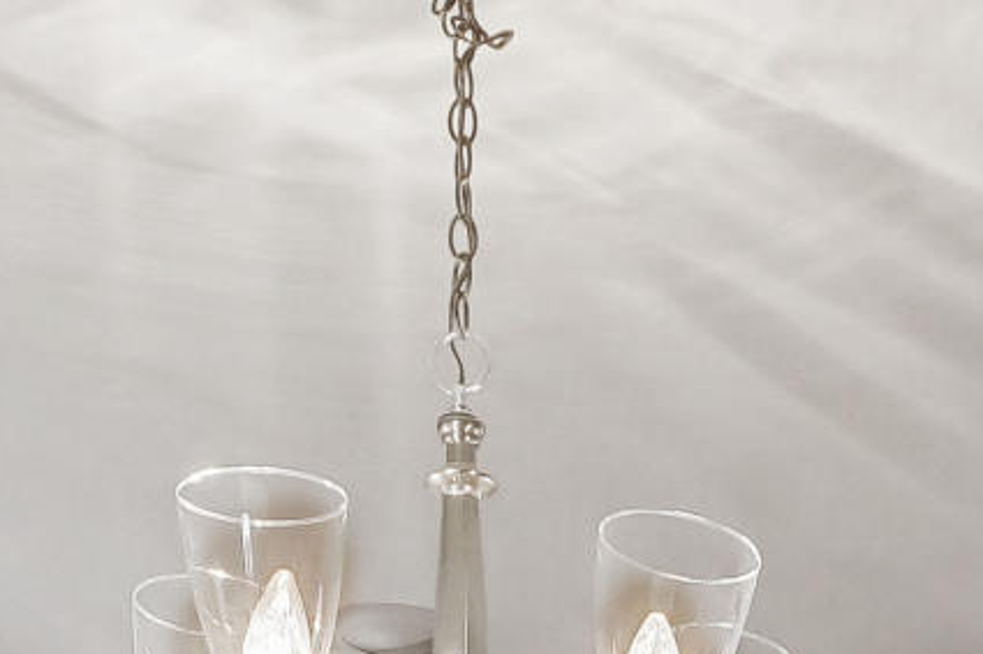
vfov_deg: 10.5
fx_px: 2893
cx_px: 944
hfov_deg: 18.8
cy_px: 1738
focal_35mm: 106
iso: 400
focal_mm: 15
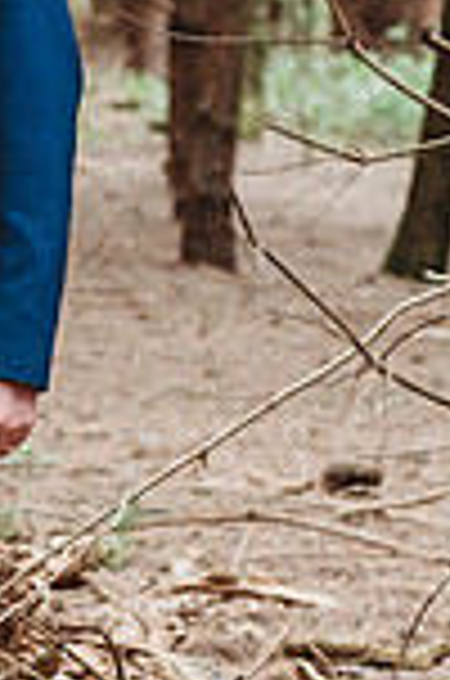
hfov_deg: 5.6
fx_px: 4502
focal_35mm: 239
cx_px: -356
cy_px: 254
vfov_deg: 8.6
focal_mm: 62
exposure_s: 1/200
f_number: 3.5
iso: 800
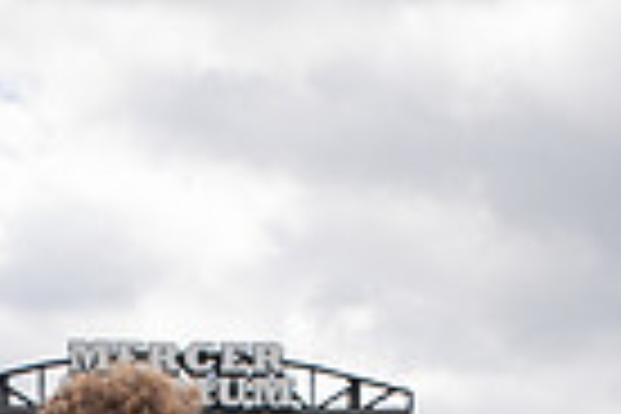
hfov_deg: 17.8
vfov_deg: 10.5
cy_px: 972
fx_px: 1966
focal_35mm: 114
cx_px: 162
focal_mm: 35
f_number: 7.1
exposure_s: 1/400
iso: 125
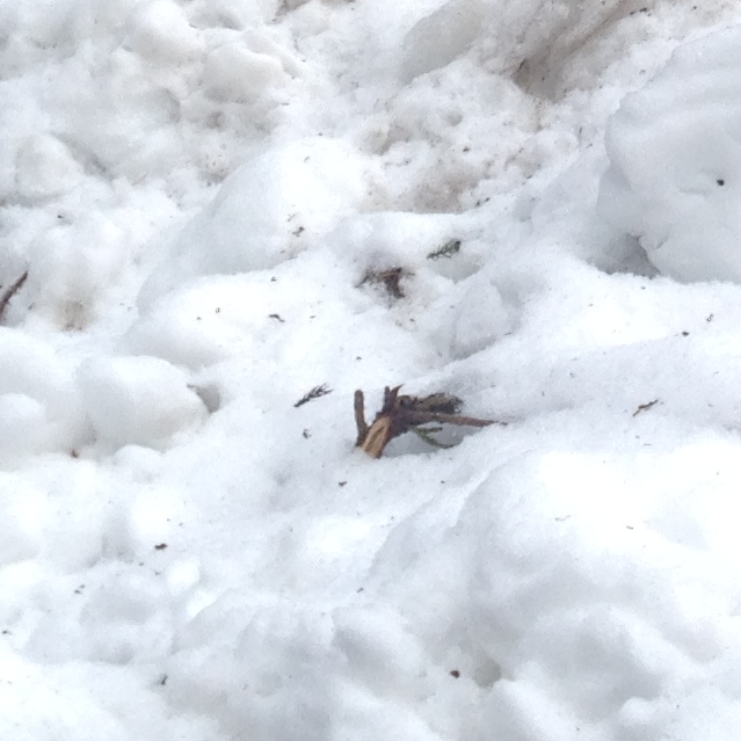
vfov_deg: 11.1
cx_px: 833
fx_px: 3609
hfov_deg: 11.5
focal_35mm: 149
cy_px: -507
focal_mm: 4.12
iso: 50
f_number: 2.4
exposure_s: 1/304
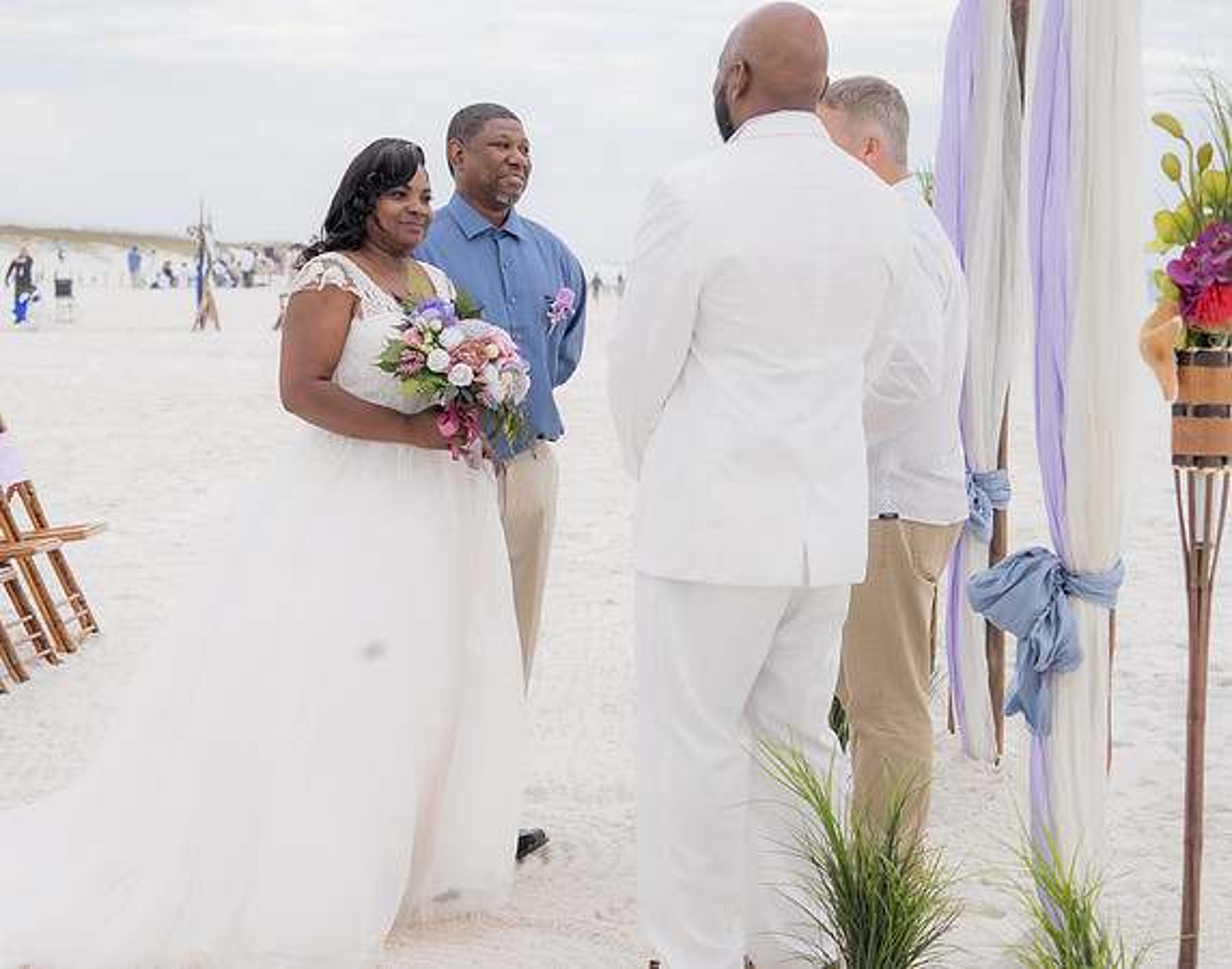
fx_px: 2896
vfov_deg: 19.0
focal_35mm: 80
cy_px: 485
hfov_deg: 24.0
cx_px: 496
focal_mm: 70
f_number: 7.1
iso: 640
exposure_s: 1/320
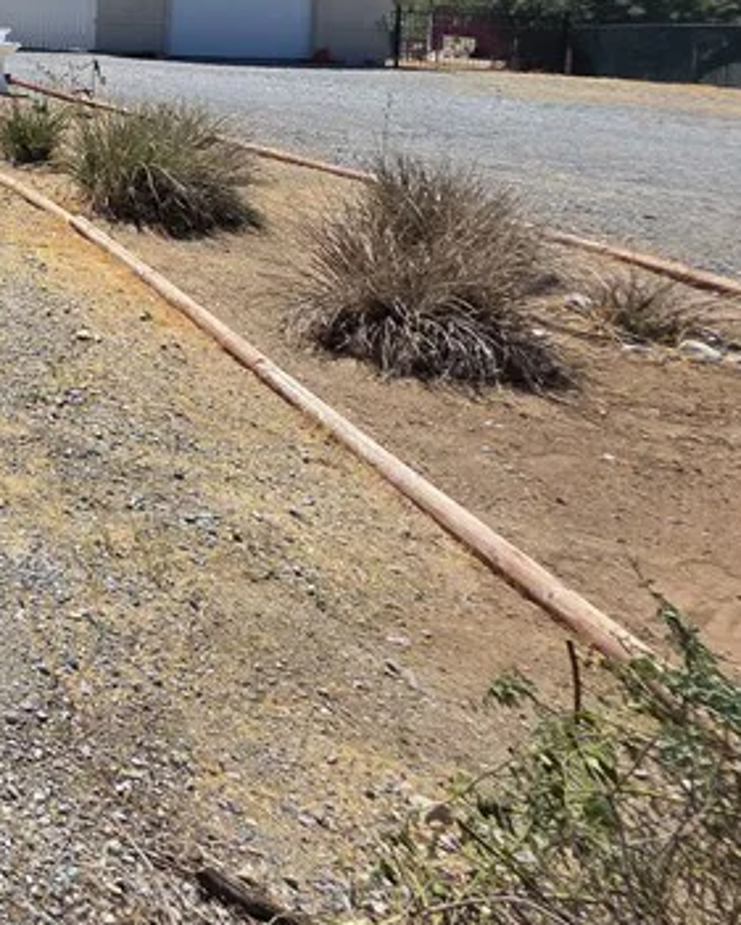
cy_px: 32
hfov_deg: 26.7
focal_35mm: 37
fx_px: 1014
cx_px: -406
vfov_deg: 43.2
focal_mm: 2.2
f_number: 1.9
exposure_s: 1/3354
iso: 40
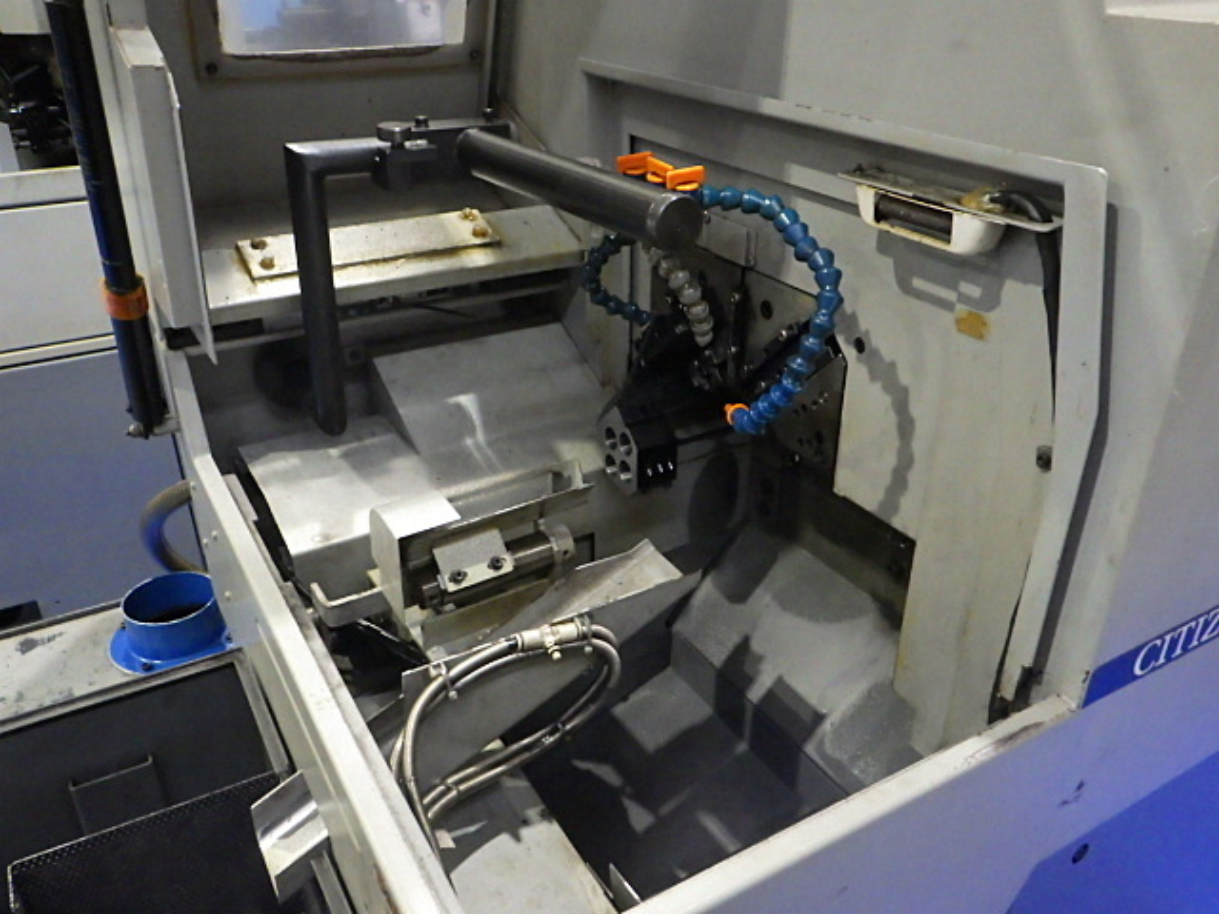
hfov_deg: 63.4
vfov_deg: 49.7
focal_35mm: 28
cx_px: 610
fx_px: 986
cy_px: 457
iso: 1600
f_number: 3.5
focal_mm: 5
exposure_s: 1/30
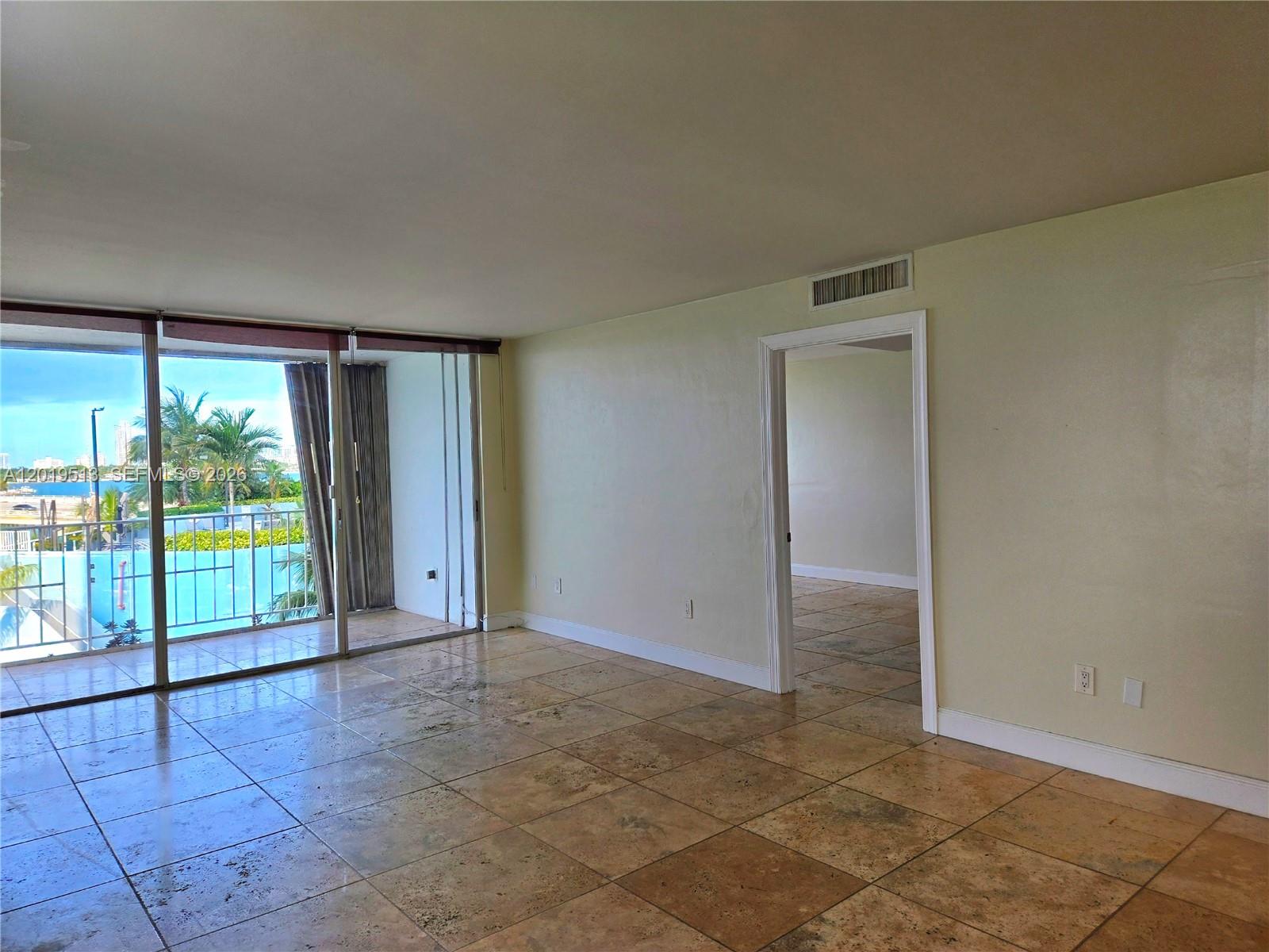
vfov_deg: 58.9
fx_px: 843
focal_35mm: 23
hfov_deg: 73.9
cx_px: 634
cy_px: 476
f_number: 1.8
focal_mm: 5.4
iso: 25
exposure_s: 1/135
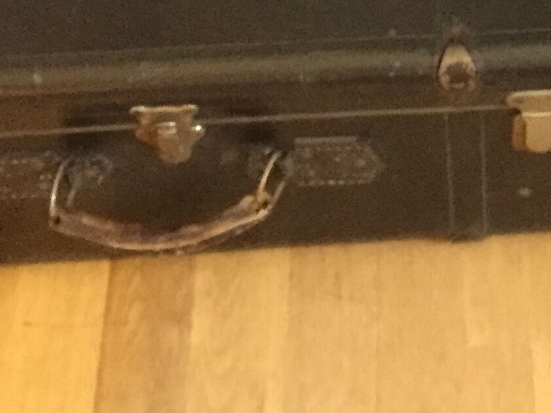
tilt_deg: -47.2
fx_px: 1783
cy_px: -322
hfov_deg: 17.3
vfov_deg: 12.2
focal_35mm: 112
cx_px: 518
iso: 320
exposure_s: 1/17
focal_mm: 4.15
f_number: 2.2
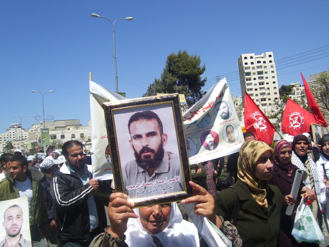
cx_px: 164
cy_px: 124
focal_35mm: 36
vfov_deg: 39.7
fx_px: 342
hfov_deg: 51.4
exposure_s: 1/750
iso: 80
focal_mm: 6
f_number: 4.8
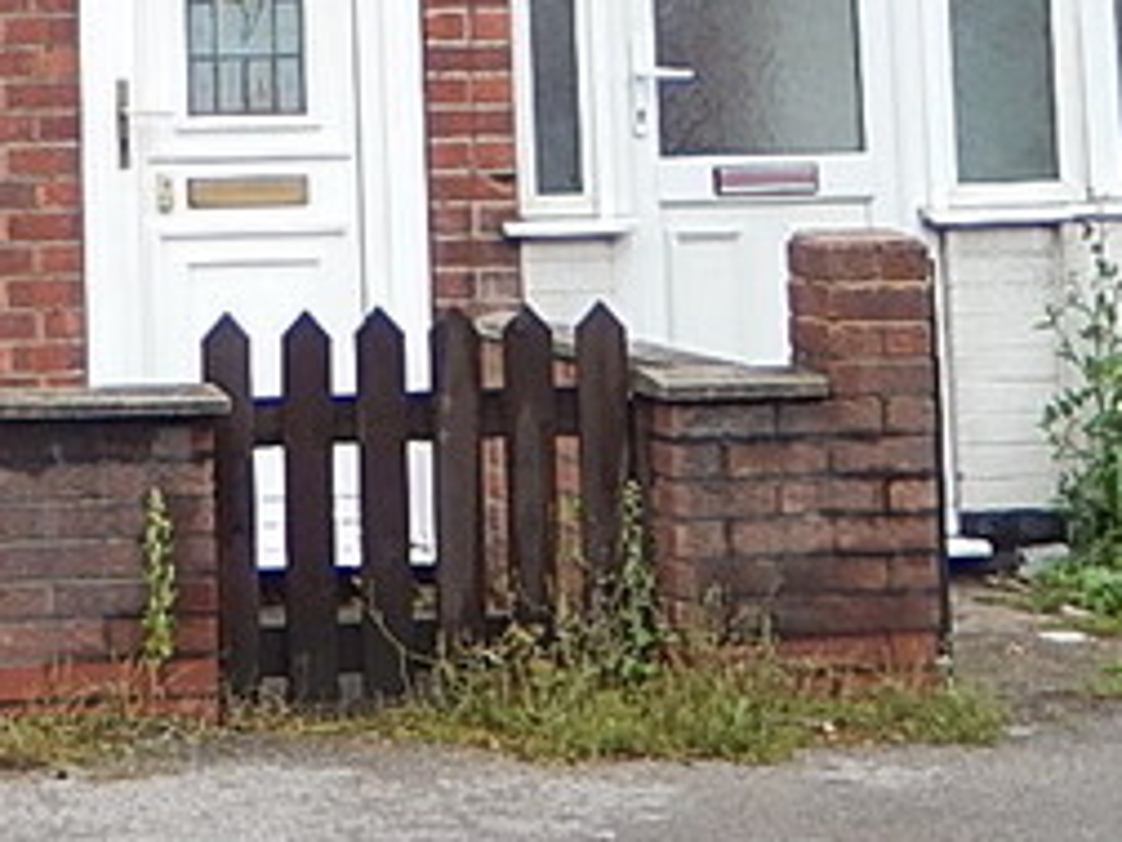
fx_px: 4214
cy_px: -575
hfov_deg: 14.6
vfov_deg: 10.8
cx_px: -254
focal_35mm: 130
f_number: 3.8
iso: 125
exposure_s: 1/50
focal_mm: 5.7
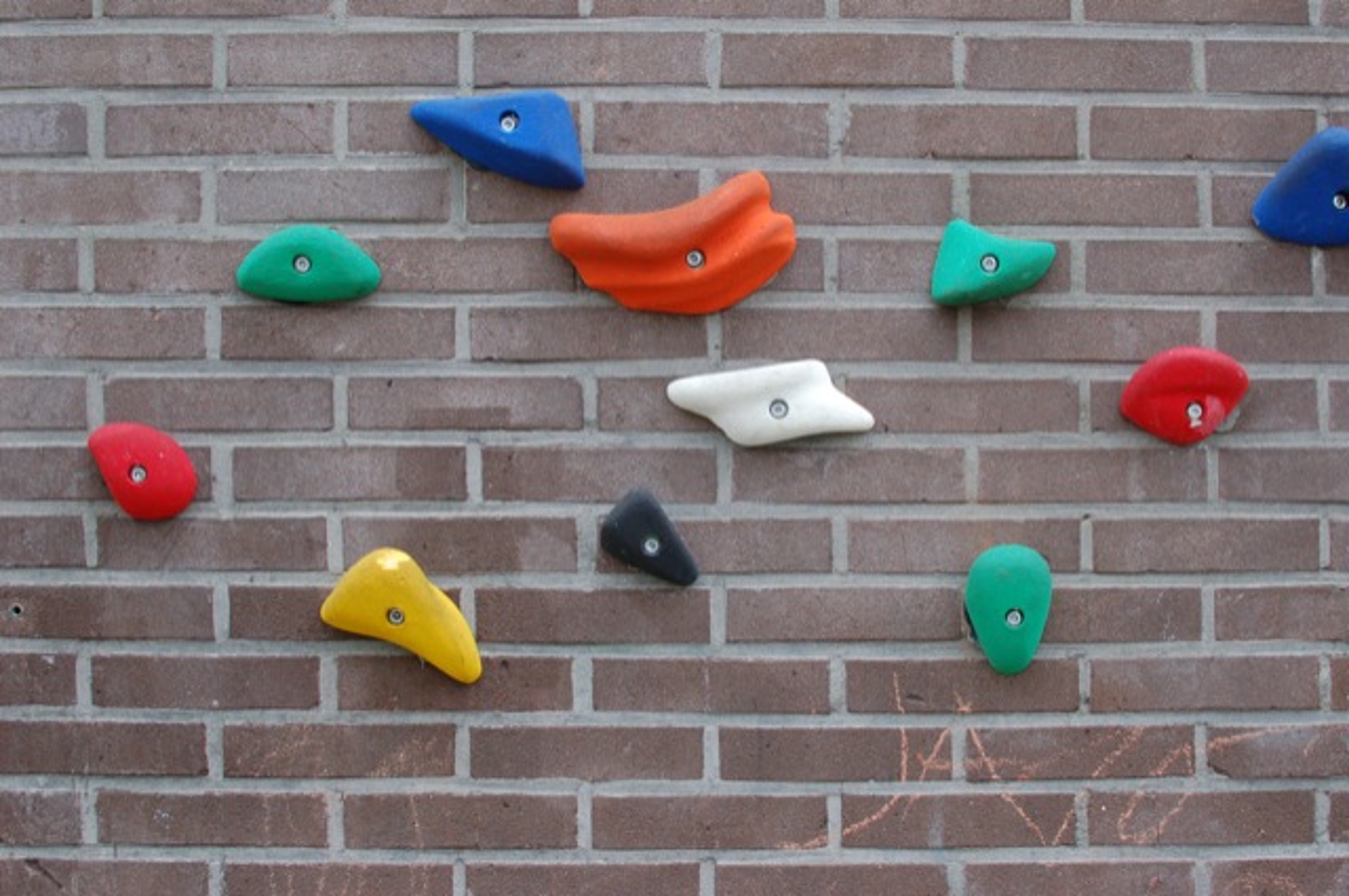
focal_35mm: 52
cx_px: 674
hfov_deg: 37.9
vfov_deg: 25.7
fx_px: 1965
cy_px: 448
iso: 800
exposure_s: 1/200
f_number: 7.1
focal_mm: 35
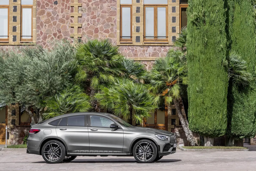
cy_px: 86
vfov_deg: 10.5
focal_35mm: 130
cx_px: 128
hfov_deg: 15.8
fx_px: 924
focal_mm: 130
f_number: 5.6
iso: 100
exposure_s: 1/640
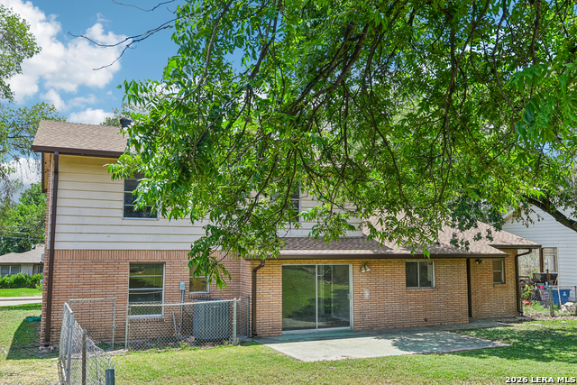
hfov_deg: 58.7
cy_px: 192
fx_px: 513
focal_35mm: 32
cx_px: 288
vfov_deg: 41.1
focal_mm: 32
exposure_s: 1/320
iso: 400
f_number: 8
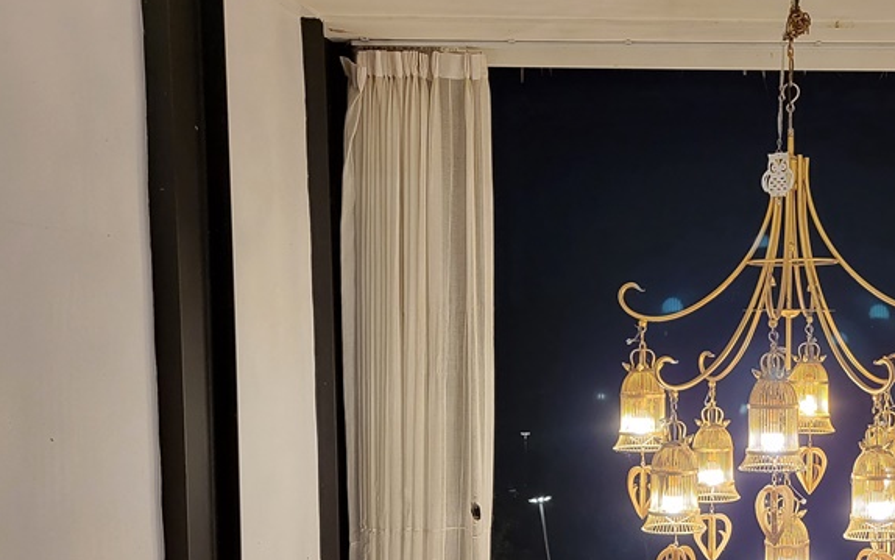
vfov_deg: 26.6
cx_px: 775
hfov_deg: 39.3
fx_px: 1171
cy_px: 415
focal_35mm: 48
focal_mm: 5.4
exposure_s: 1/50
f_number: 1.8
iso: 800
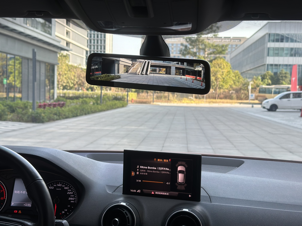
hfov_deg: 39.7
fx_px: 419
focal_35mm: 48
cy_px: 113
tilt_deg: -2.1
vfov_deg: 30.3
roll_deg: -1.7
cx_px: 151
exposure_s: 1/538
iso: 80
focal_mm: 6.86
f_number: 1.78
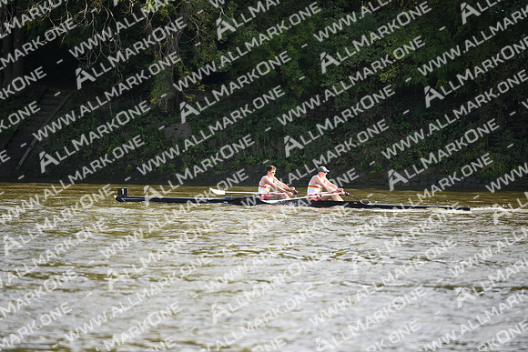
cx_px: 264
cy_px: 176
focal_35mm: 300
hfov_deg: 6.9
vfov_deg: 4.6
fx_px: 4401
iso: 640
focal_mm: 300
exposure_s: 1/1600
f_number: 4
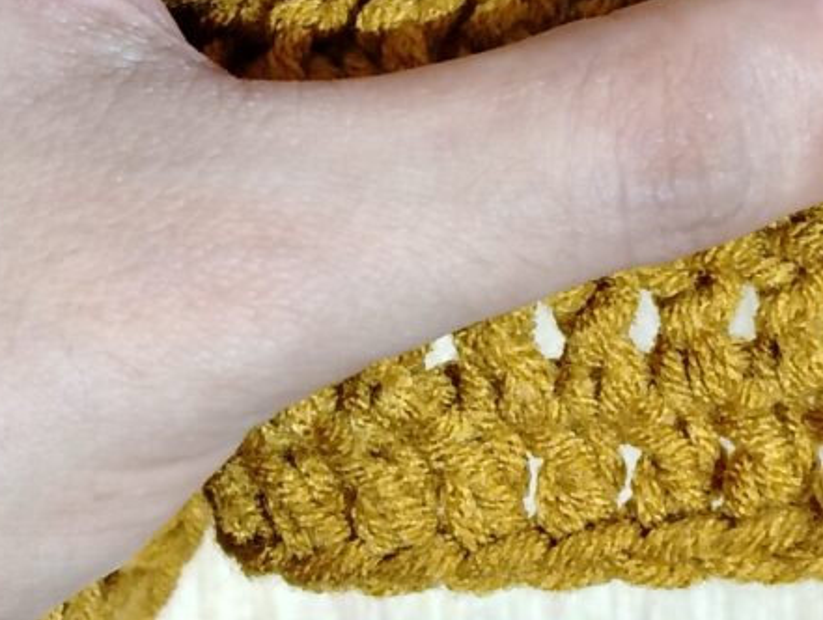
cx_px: 452
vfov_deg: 8.9
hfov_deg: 11.8
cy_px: 53
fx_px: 3976
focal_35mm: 167
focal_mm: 5.25
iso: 800
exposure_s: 1/33.3
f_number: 1.75
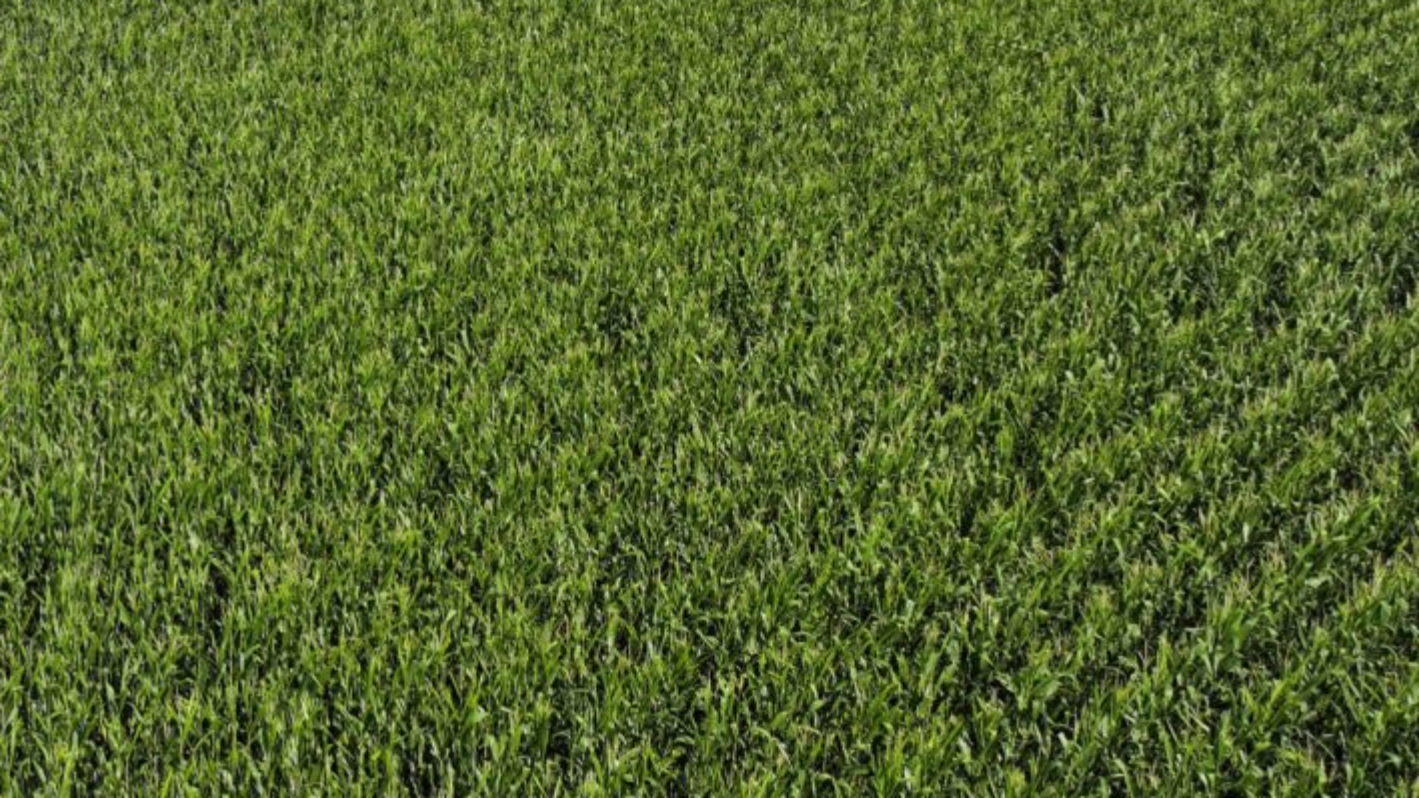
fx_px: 2220
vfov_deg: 20.0
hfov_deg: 31.7
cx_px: -118
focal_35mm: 59
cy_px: 87
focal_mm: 12.29
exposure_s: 1/1250
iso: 100
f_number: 2.8
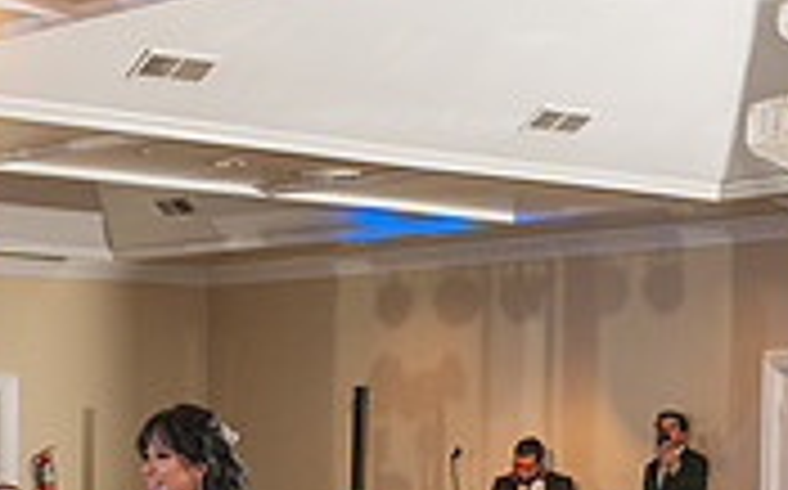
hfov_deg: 18.0
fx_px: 2467
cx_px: 194
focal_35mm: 115
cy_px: 744
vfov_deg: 10.9
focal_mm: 34
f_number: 3.2
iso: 640
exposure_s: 1/160
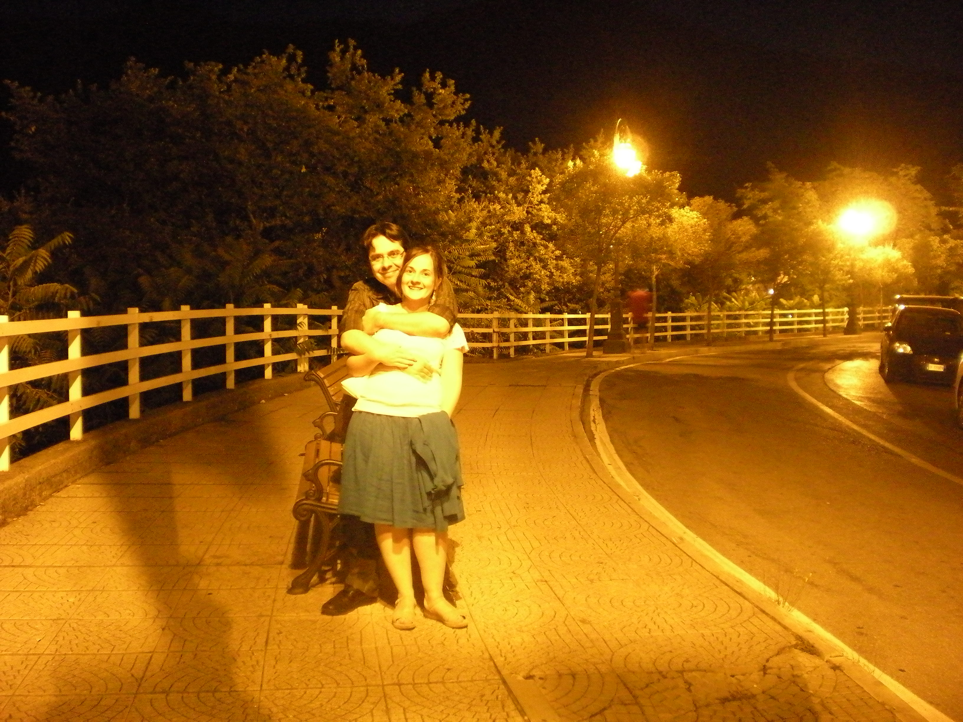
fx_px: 1057
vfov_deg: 37.7
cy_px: 361
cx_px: 482
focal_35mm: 38
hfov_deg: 49.0
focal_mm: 6.3
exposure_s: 1/1.5
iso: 800
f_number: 3.1
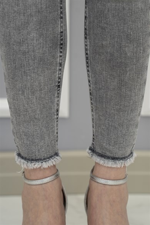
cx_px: 75
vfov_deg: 27.0
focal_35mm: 75
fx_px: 469
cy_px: 112
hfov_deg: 18.2
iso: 500
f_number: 4.5
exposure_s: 1/80
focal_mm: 75
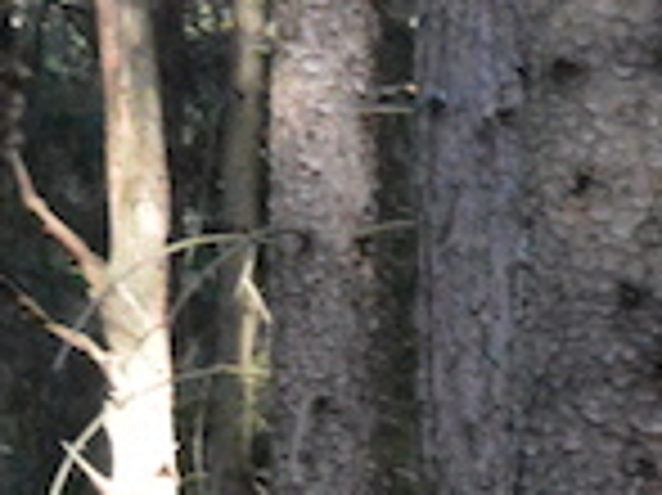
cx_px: 1689
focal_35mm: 321
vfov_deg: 4.5
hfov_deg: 5.9
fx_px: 6134
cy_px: 1186
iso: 6400
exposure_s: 1/250
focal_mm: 32
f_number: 8
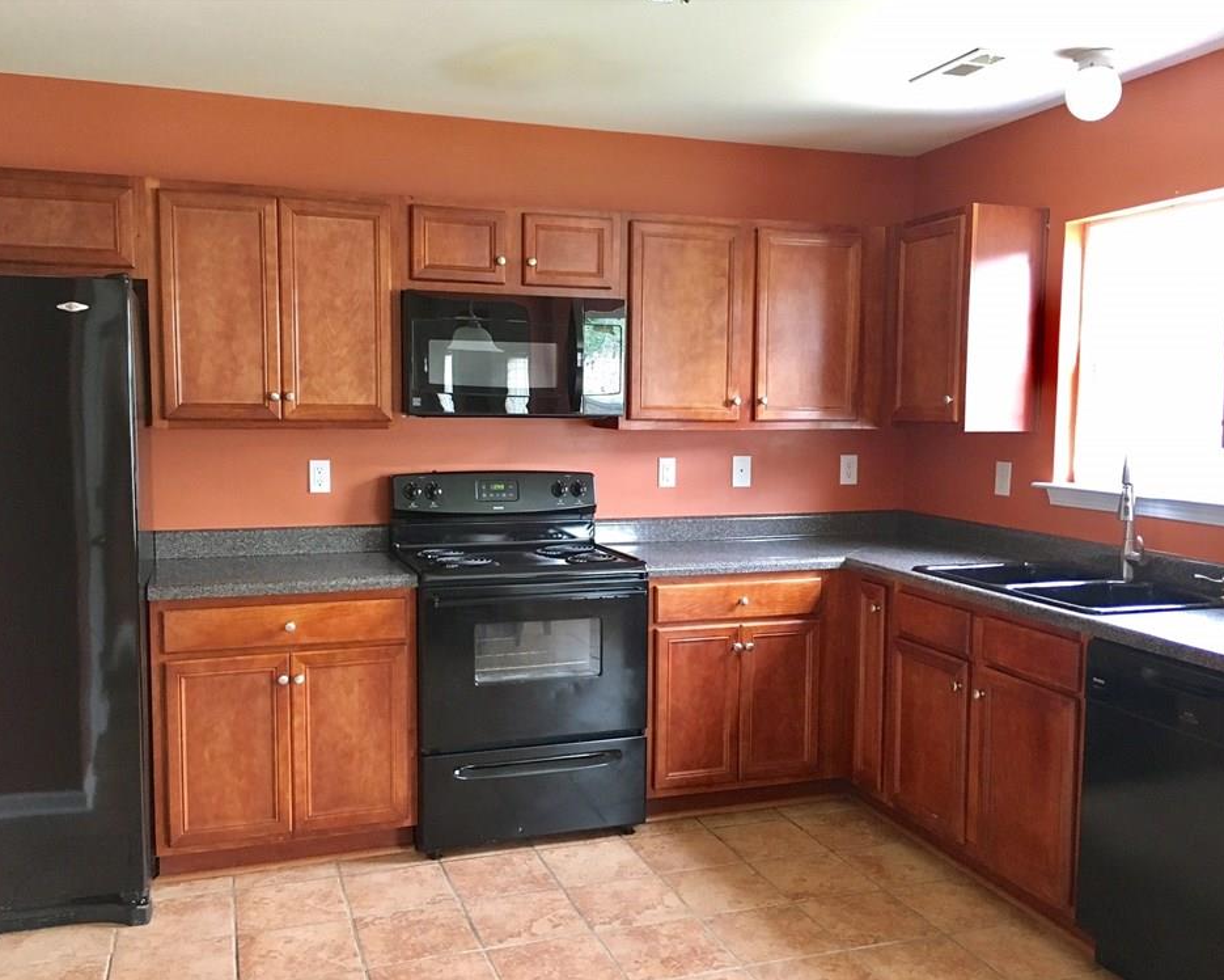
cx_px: 621
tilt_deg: -5.1
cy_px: 499
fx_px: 1123
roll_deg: -1.0
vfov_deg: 47.1
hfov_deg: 57.2
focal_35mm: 31
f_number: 2.2
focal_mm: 4.15
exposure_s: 1/30
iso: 160
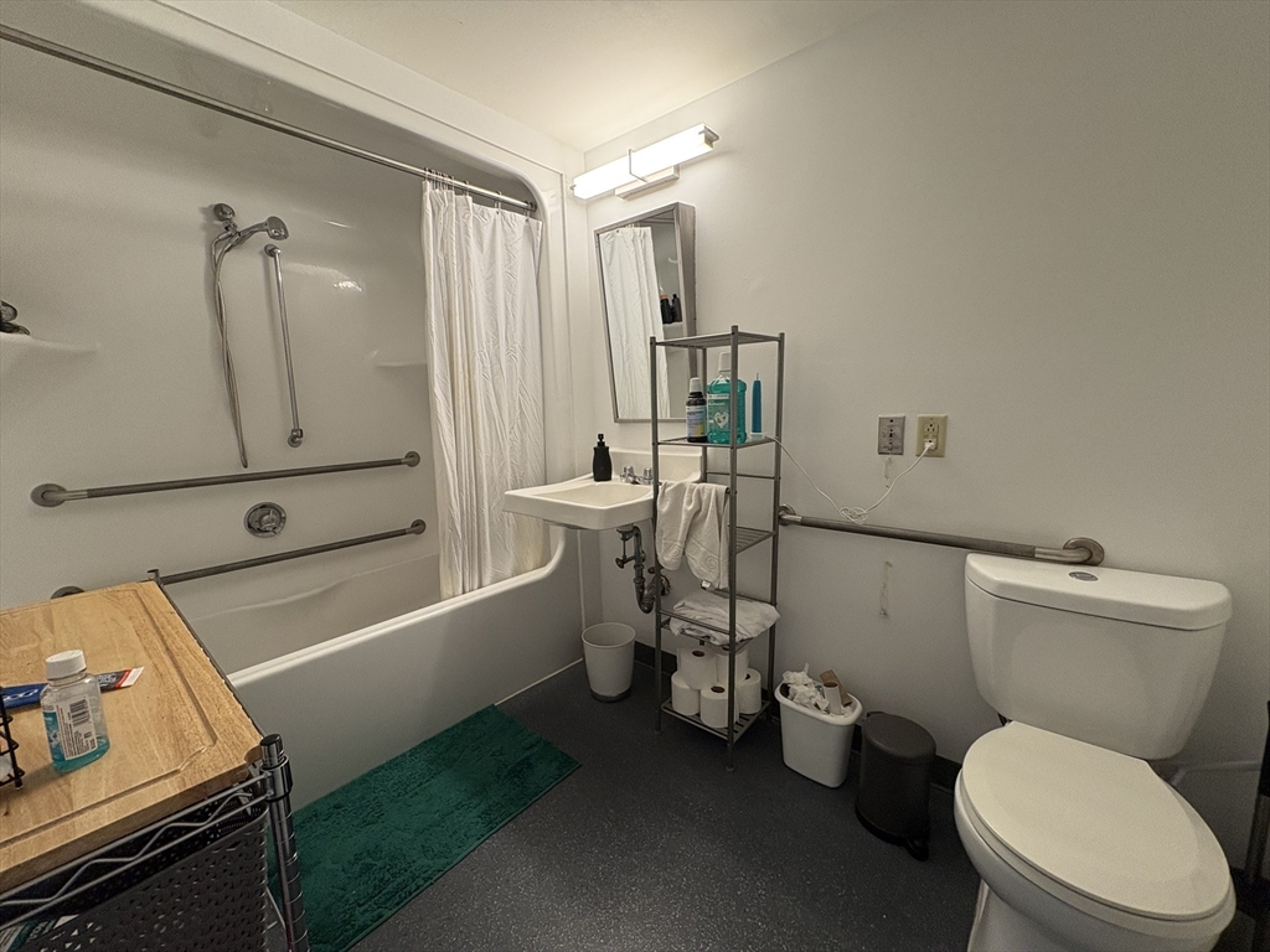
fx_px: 514
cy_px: 476
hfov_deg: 102.1
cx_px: 635
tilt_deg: -8.6
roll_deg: +1.6
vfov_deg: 85.7
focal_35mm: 14
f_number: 2.2
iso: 250
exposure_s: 1/60
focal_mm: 2.22
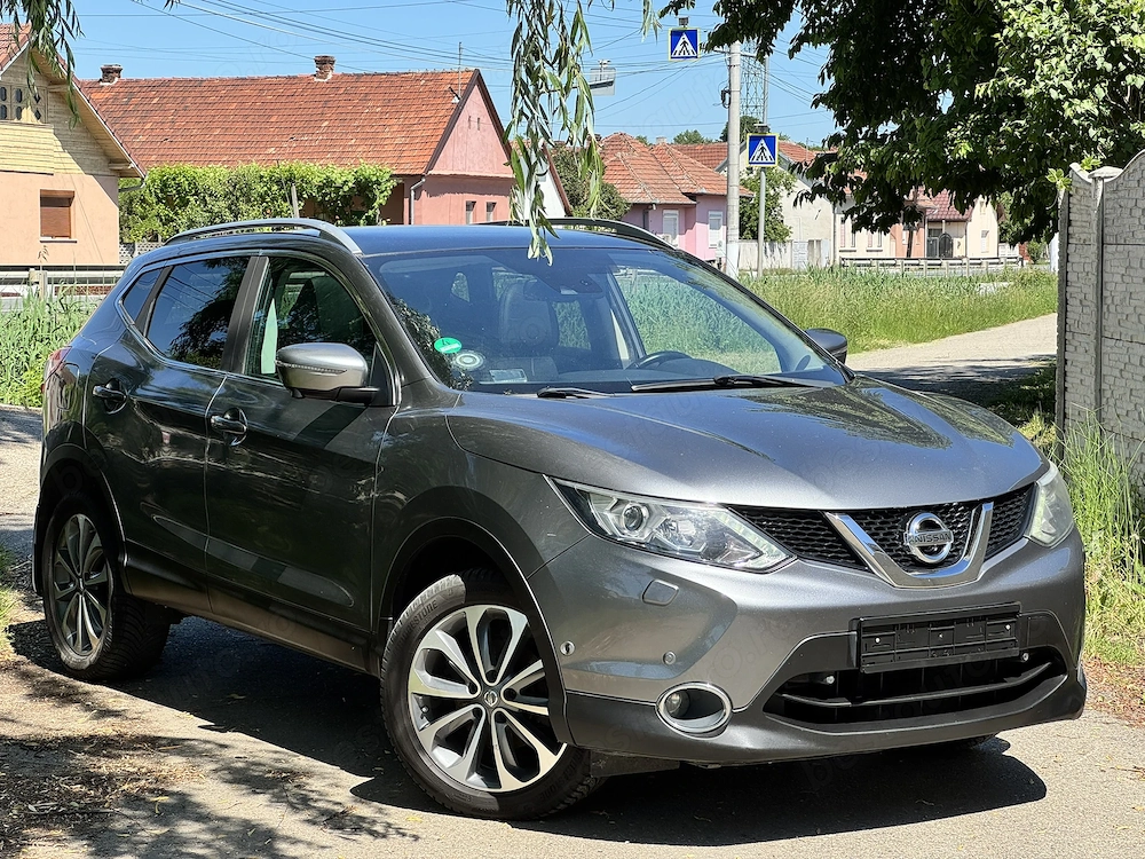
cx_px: 572
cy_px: 430
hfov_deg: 25.3
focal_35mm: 77
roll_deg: +0.8
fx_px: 2547
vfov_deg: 19.1
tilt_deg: -2.5
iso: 25
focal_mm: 9
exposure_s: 1/508
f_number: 2.8
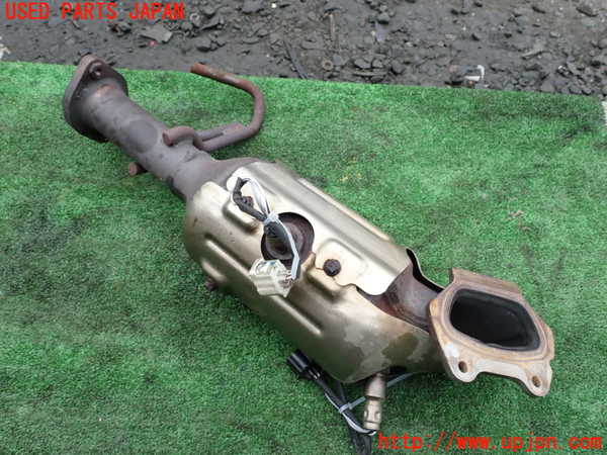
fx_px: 526
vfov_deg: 46.8
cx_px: 304
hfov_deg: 60.0
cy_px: 228
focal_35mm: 30
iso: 100
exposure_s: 1/80
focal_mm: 5.4
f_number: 3.2
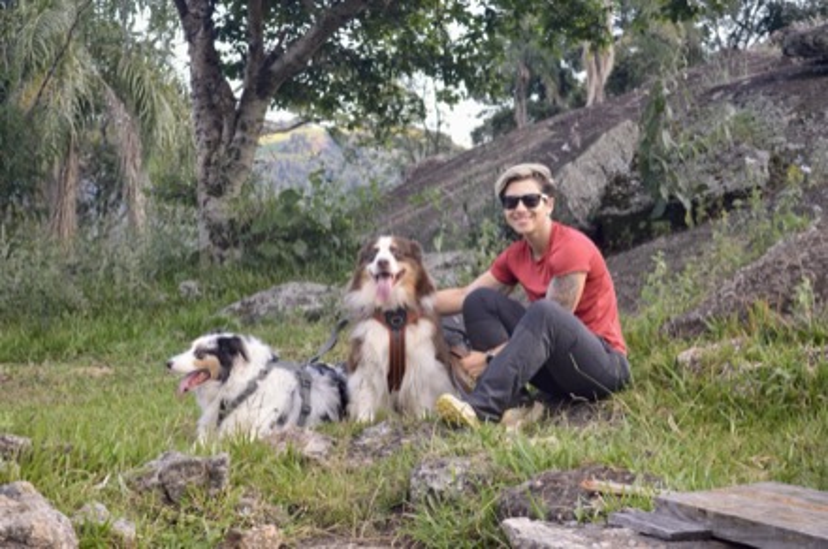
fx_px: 1654
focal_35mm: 72
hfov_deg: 28.1
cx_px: 414
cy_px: 274
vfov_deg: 18.9
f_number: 5.6
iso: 400
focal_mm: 48
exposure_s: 1/100
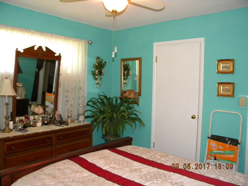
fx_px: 201
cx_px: 124
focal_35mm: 28
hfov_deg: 63.4
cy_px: 93
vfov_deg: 49.7
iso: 400
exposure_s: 1/26
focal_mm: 5
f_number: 3.5
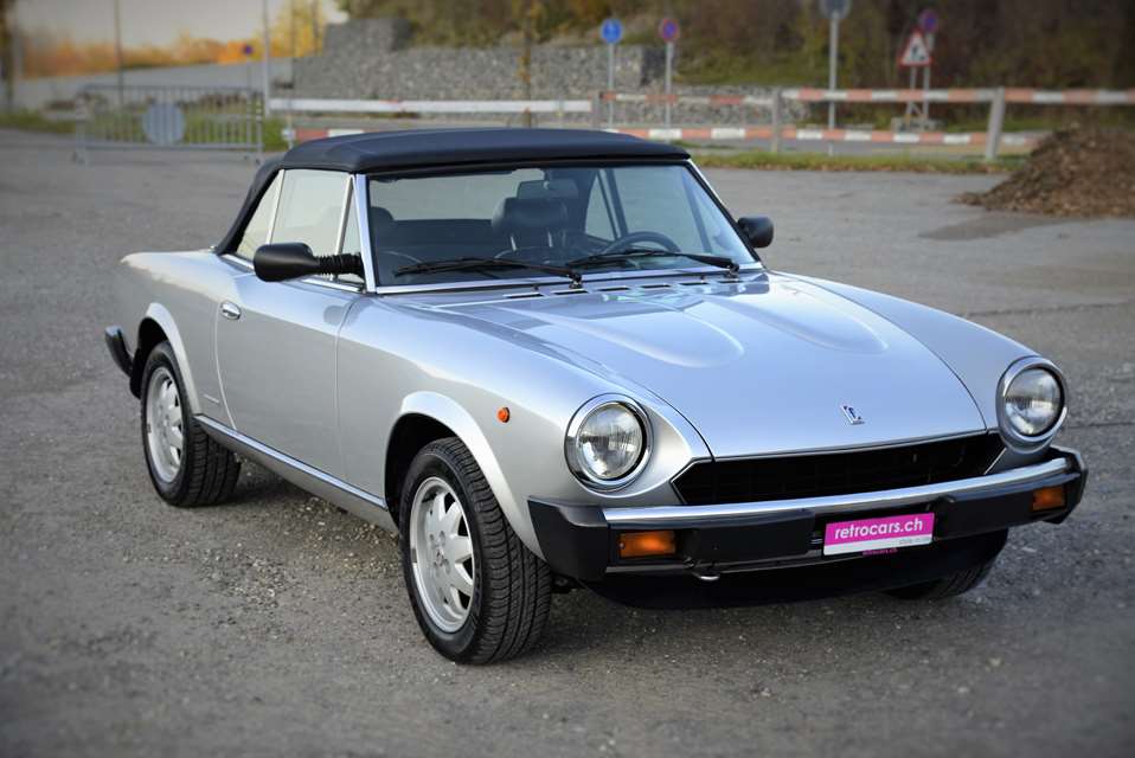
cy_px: 379
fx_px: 2082
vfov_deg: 20.6
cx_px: 568
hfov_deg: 30.5
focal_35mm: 66
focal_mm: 66
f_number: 5.6
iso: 200
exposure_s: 1/125
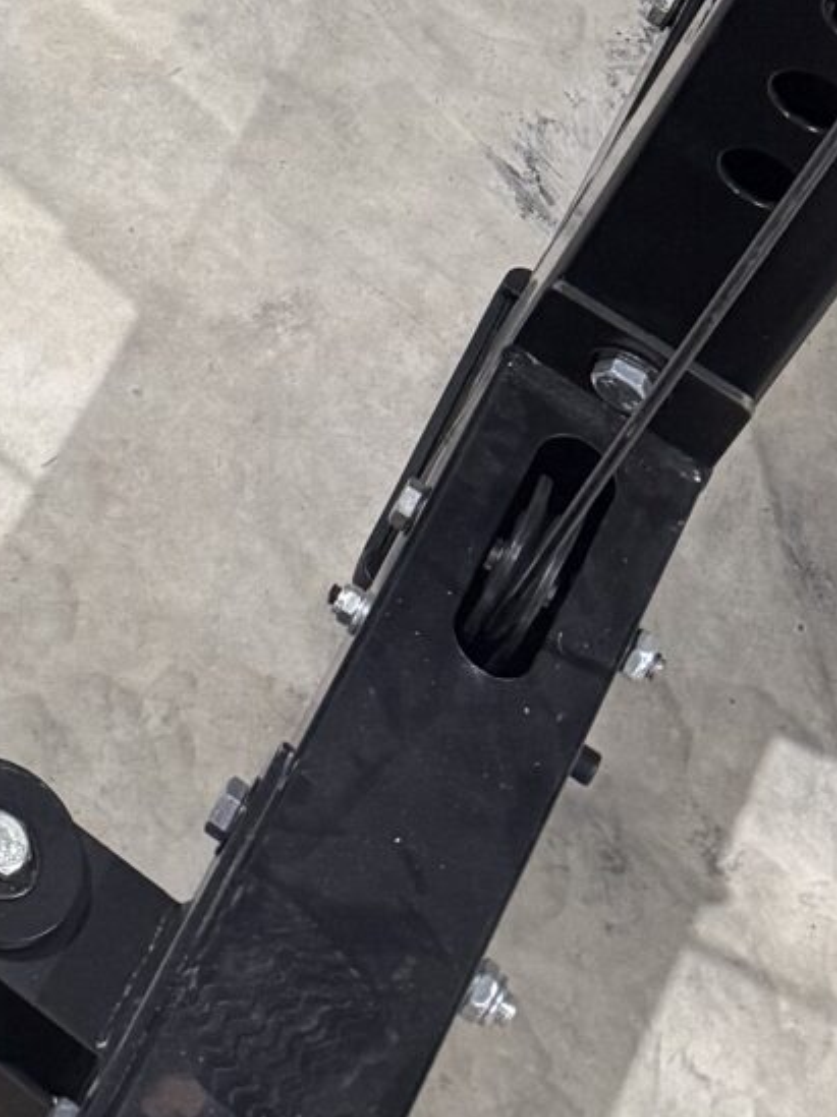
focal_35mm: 112
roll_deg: -0.8
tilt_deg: -43.2
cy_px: -1113
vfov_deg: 14.6
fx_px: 3615
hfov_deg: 11.5
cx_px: -969
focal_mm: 6.76
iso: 200
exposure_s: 1/95
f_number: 1.78
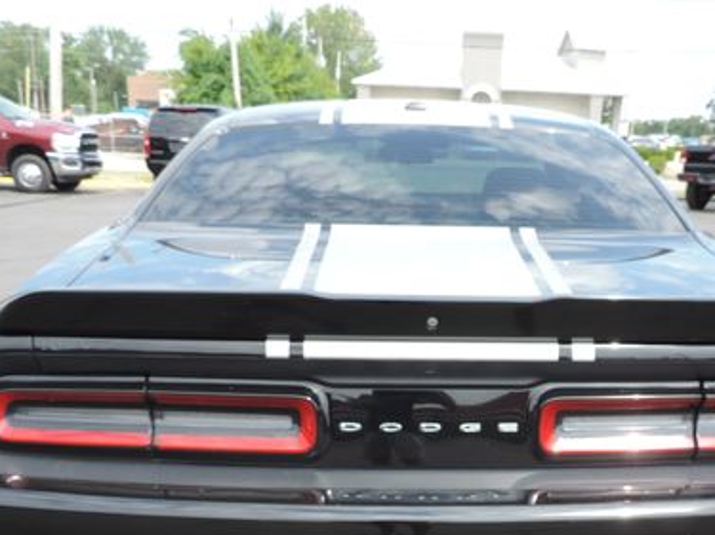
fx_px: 847
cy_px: 442
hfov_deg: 45.5
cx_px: 440
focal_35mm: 41
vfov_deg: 33.9
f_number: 3
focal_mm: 4.3
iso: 80
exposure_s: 1/320
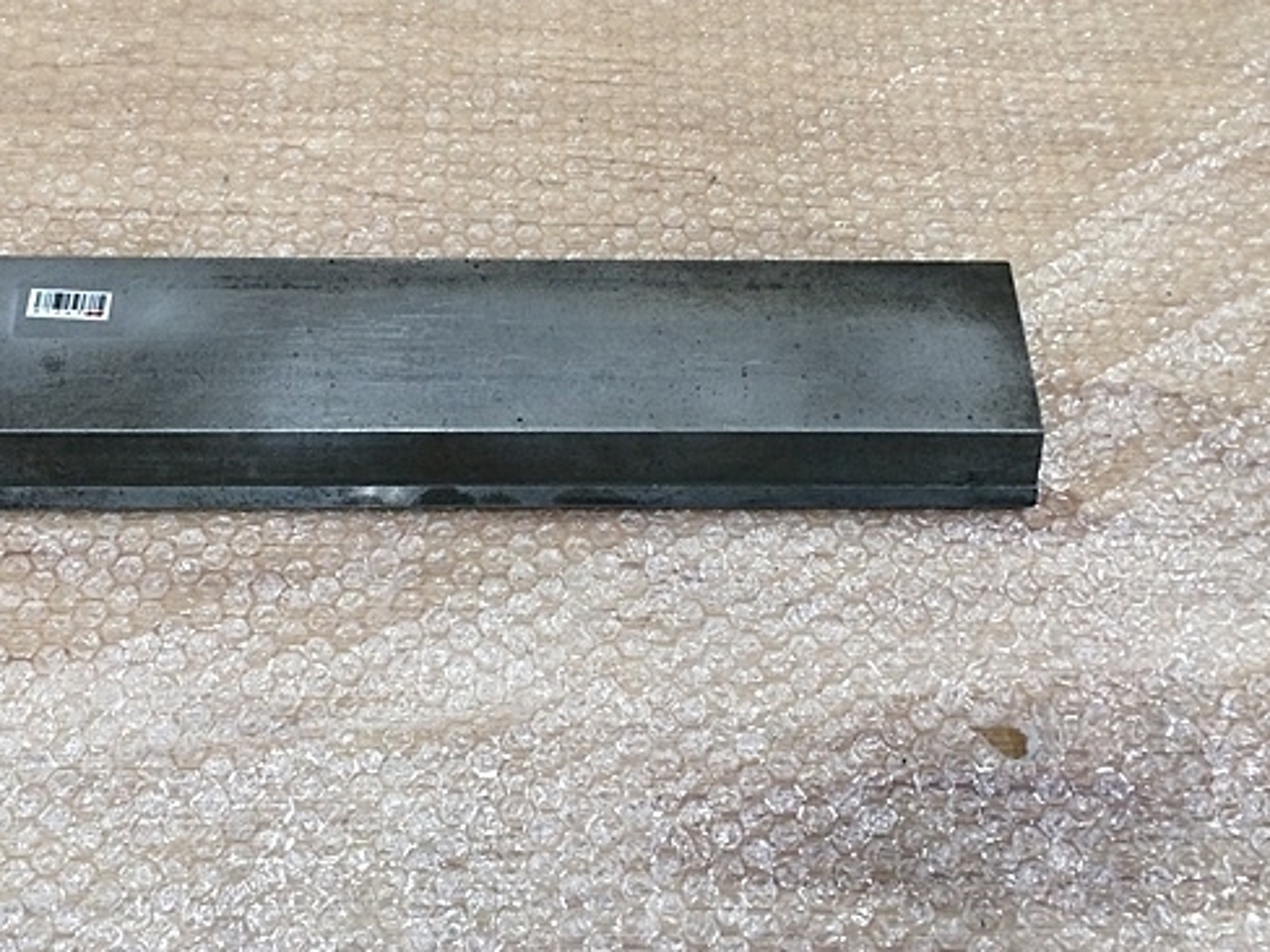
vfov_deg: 37.6
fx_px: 1394
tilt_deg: -62.2
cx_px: 502
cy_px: 377
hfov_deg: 48.7
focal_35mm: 38
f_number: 2.2
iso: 64
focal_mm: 4.15
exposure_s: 1/30
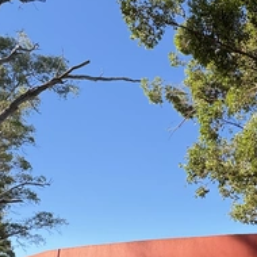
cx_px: 207
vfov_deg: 41.2
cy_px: 202
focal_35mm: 39
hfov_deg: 41.0
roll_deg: -0.6
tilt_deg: +17.0
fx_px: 328
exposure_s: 1/498
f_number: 2.2
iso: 50
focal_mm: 2.22
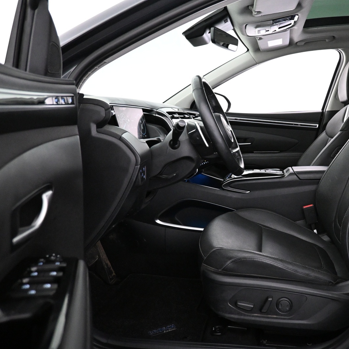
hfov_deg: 51.3
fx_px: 354
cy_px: 176
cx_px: 240
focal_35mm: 31
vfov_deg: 52.5
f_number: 3.5
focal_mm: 16
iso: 4000
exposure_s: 1/60
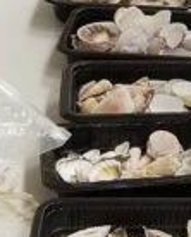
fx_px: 1324
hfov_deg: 8.0
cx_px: 310
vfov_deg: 10.0
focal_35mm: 188
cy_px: -86
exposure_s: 1/60
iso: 320
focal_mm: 4.25
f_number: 1.7
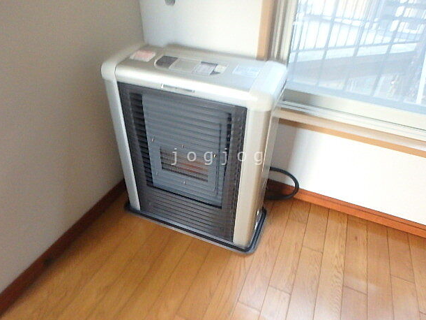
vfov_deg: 61.1
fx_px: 271
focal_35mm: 22
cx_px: 219
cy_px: 157
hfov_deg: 76.4
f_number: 3.5
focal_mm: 3.7
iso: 800
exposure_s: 1/8
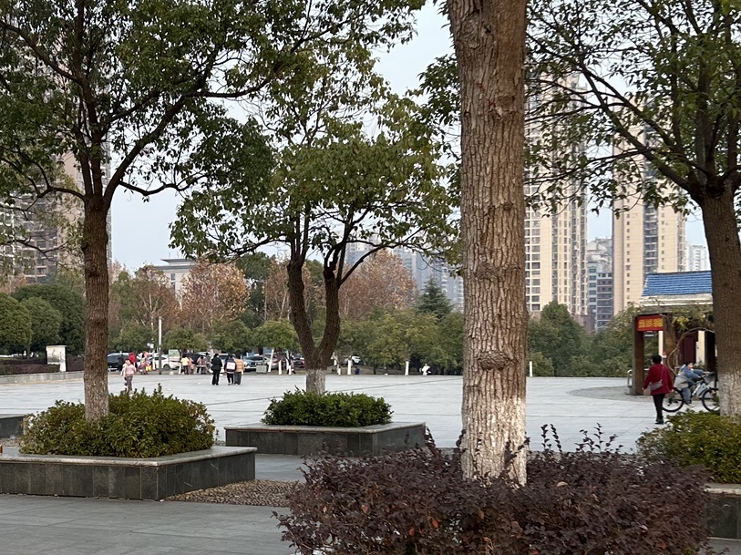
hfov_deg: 29.7
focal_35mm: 64
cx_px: 171
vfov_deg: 22.8
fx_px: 1369
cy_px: 375
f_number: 1.5
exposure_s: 1/172
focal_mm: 5.7
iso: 40
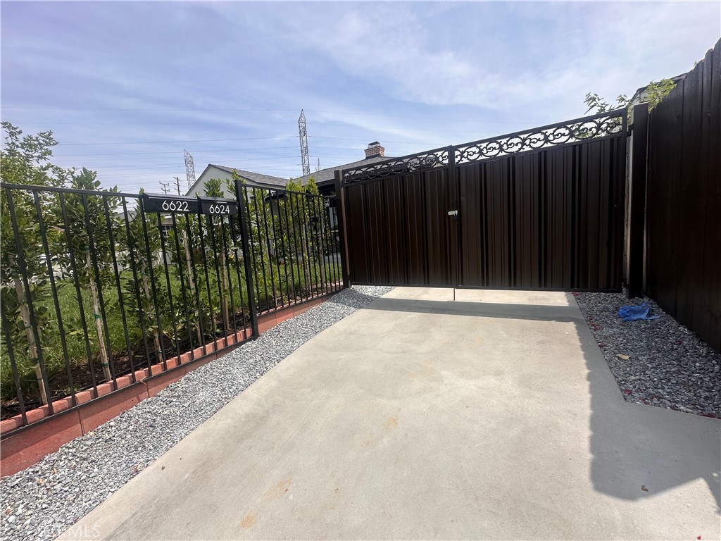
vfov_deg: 85.7
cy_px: 270
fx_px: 292
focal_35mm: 14
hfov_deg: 102.1
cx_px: 360
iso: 40
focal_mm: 2.22
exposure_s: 1/1825
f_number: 2.2
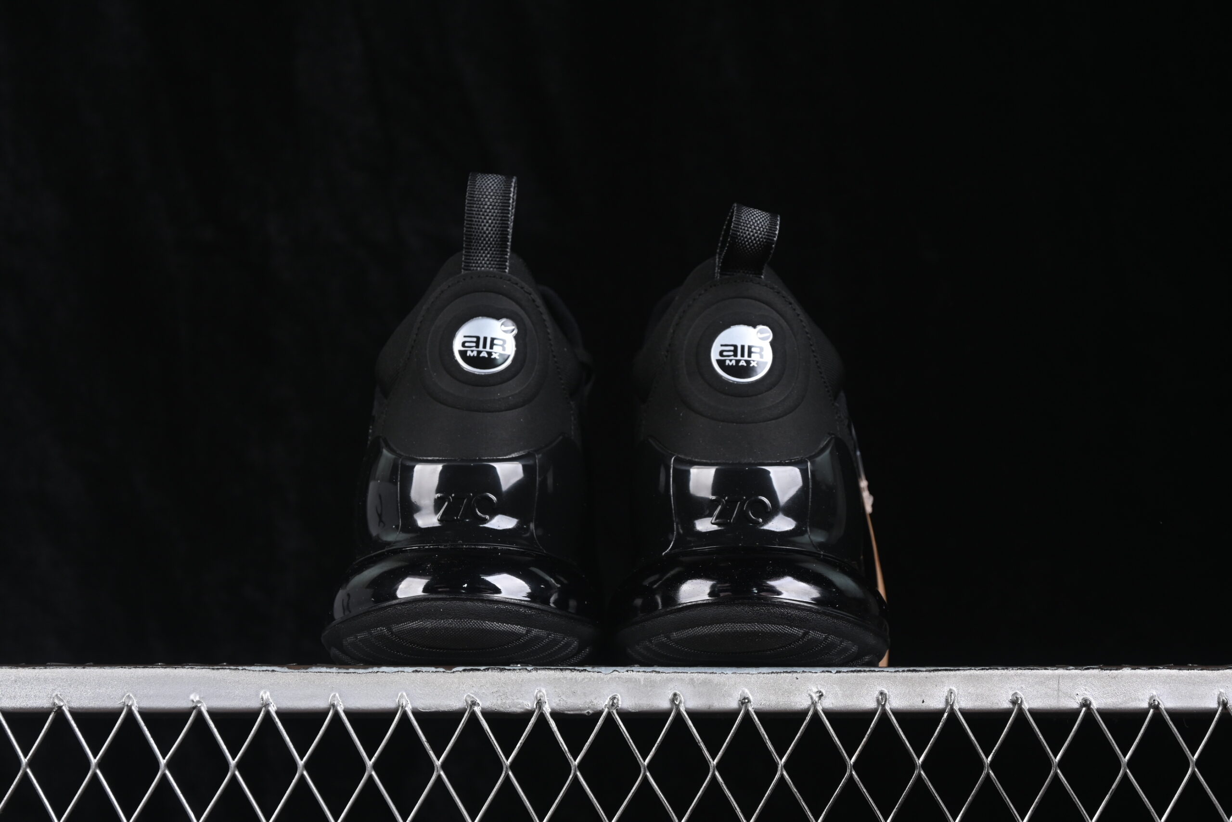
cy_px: 411
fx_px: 2567
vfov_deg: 18.2
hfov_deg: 27.0
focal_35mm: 75
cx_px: 616
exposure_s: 1/60
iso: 160
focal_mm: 50
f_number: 6.3
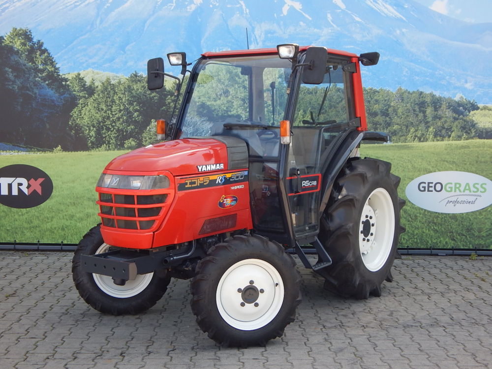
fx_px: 682
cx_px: 246
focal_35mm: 48
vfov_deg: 30.3
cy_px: 184
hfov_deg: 39.7
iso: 125
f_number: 3.7
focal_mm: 8.6
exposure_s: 1/200
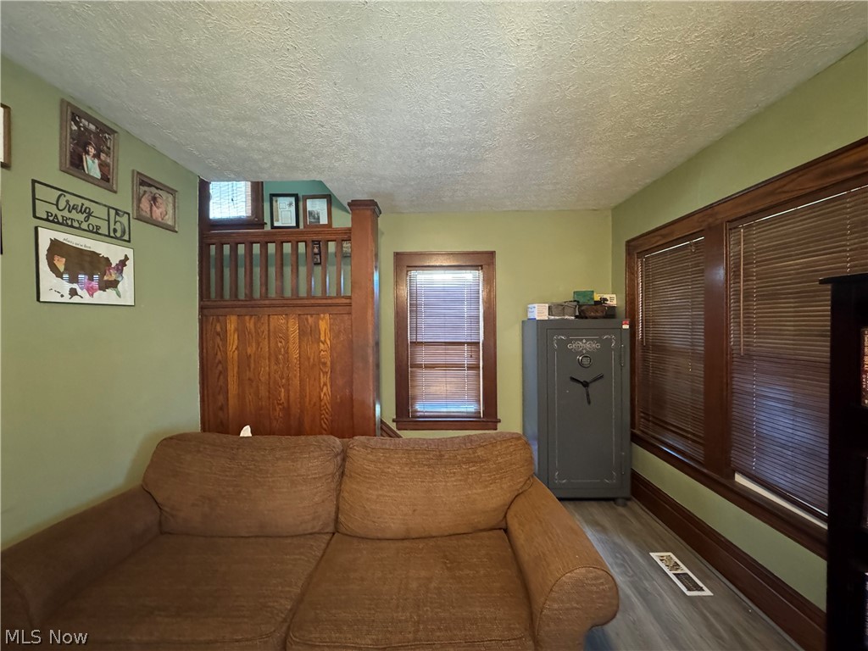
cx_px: 434
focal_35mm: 14
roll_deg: -0.1
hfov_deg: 102.1
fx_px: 351
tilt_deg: -0.6
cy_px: 326
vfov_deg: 85.7
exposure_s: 1/50
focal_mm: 2.22
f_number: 2.2
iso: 1250
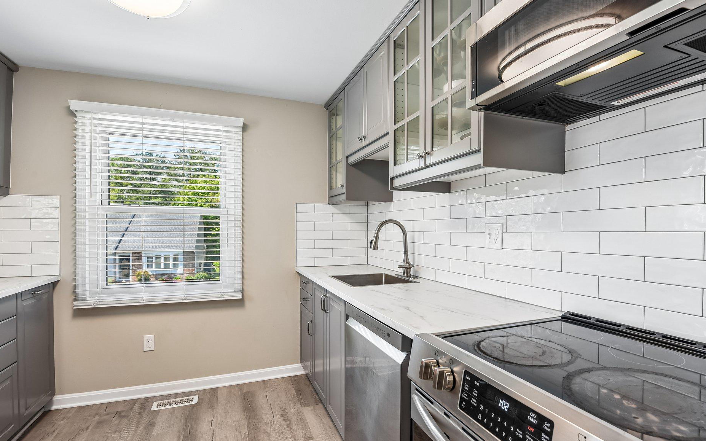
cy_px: 229
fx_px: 346
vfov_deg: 65.0
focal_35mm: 18
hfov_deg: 90.8
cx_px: 388
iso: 400
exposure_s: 1/30
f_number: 8
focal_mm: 16
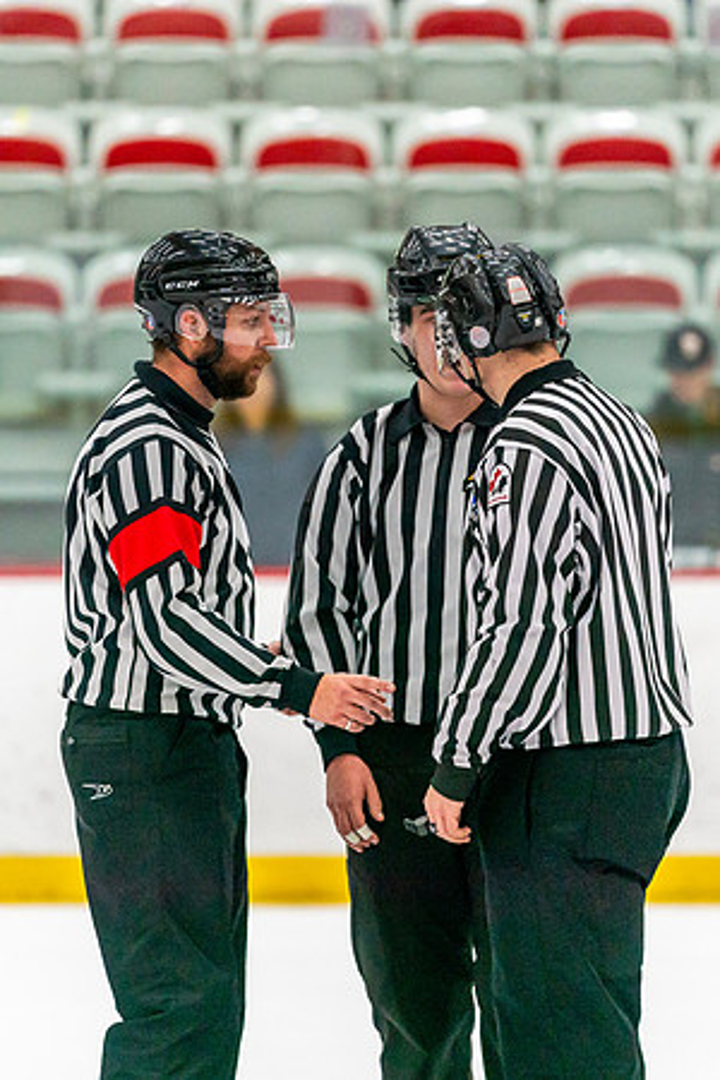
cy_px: 540
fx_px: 9186
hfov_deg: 4.5
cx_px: 360
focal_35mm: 306
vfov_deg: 6.7
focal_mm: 200
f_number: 2.8
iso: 3200
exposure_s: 1/1250
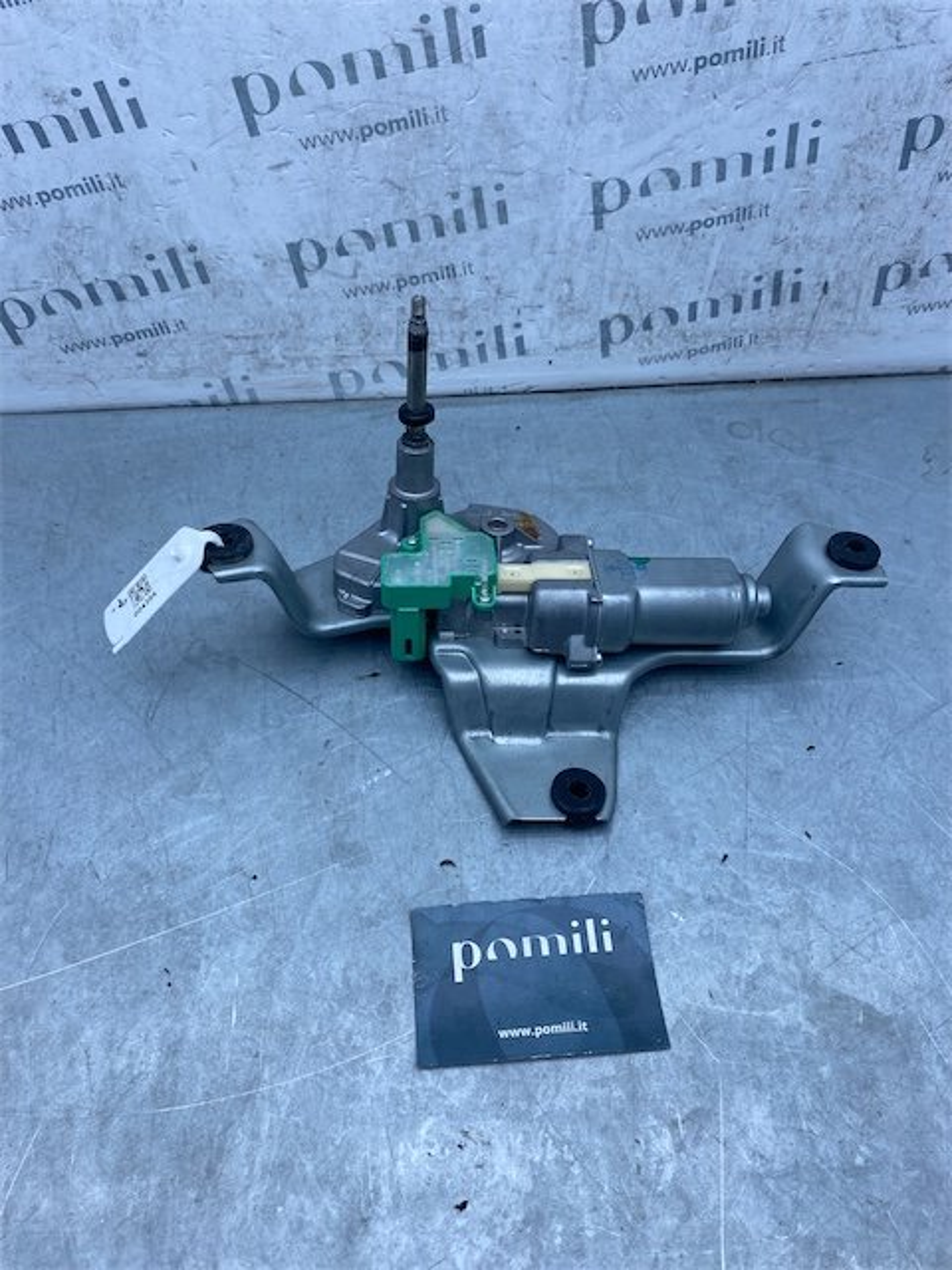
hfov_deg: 53.1
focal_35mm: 26
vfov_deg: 67.3
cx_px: 476
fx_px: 953
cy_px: 635
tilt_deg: -51.1
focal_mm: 4.25
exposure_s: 1/858
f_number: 1.8
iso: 32
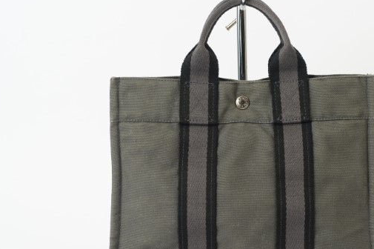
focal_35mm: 100
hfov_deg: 20.4
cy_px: 123
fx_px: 1038
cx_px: 244
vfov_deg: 13.7
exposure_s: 1/160
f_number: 10
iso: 200
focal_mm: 70
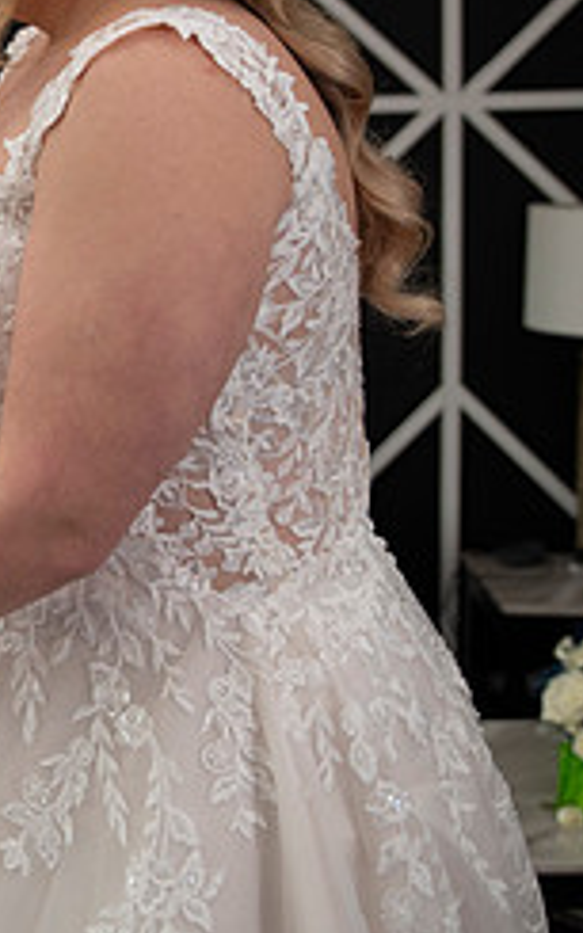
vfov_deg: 29.1
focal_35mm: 70
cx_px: -202
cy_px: 278
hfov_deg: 17.3
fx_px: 1781
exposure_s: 1/1600
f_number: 2.8
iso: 1600
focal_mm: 29
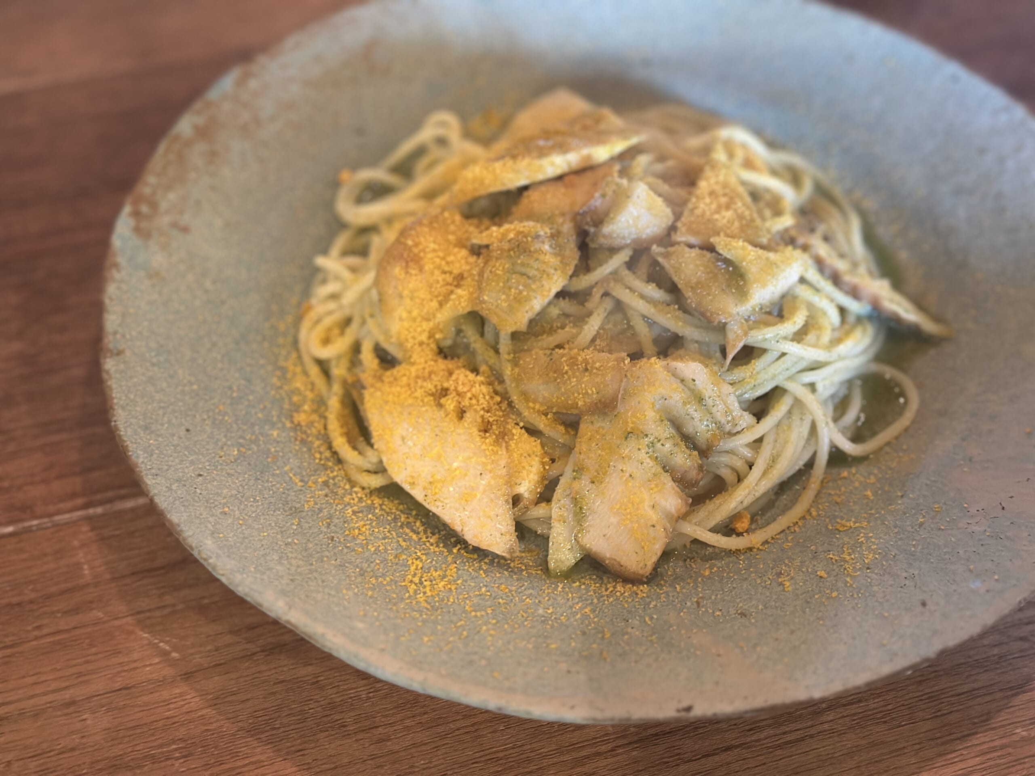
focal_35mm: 48
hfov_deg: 39.7
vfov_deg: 30.3
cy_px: 388
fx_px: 1435
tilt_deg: -49.8
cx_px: 518
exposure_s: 1/40
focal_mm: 6.86
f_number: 1.78
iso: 640
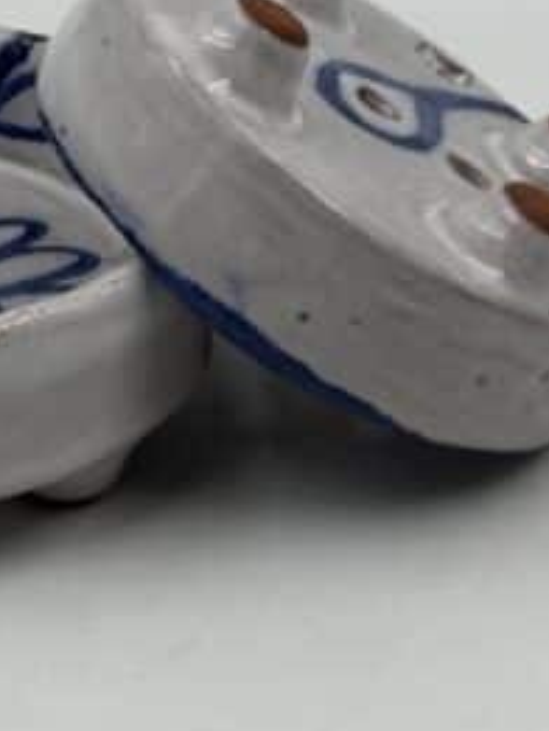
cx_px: 22
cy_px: 123
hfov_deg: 10.0
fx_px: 3106
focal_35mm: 147
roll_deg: -1.4
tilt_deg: -26.1
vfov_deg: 13.3
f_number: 1.78
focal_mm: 6.86
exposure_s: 1/704
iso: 64
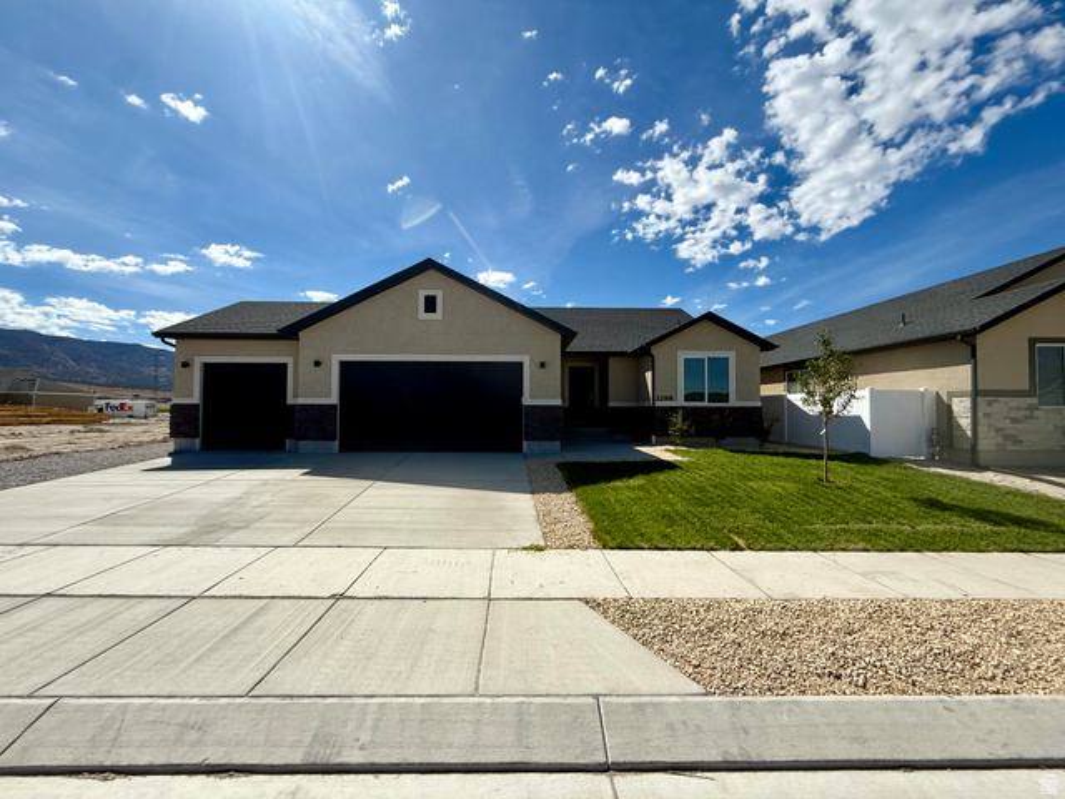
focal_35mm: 14
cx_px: 532
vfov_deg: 85.7
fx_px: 431
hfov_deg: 102.1
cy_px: 400
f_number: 2.2
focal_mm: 2.22
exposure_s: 1/2717
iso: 50
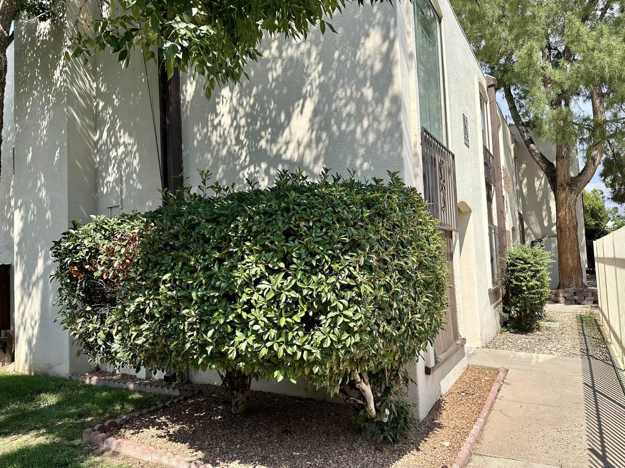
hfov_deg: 71.6
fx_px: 433
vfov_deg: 56.8
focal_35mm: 24
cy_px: 234
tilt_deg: +3.2
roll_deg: +2.9
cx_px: 312
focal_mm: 6.86
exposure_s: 1/2299
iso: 80
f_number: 1.78
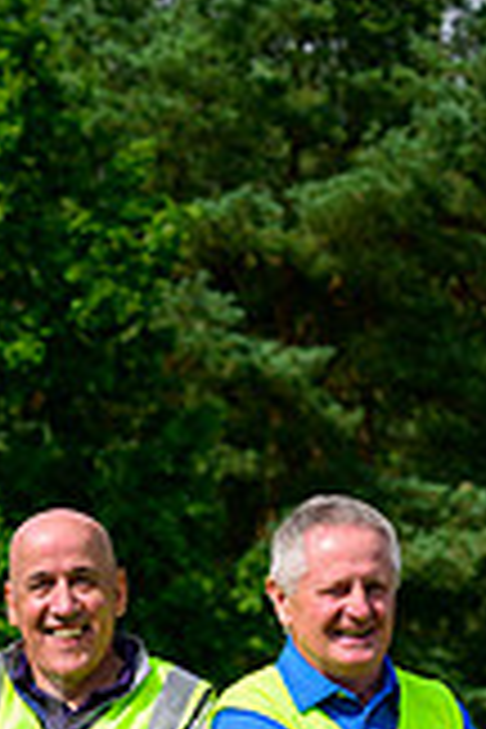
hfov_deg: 4.9
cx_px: -40
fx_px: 5629
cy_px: 994
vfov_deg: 7.3
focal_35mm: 278
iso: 800
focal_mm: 100
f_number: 7.1
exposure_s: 1/3200
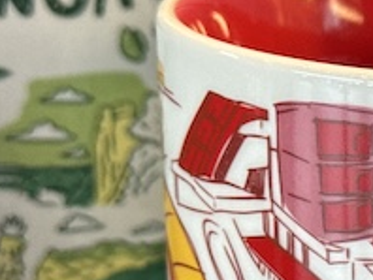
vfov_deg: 9.5
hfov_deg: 12.3
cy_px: 297
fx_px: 1672
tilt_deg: -20.2
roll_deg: -2.2
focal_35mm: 155
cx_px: 503
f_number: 1.78
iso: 200
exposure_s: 1/60
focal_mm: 6.76
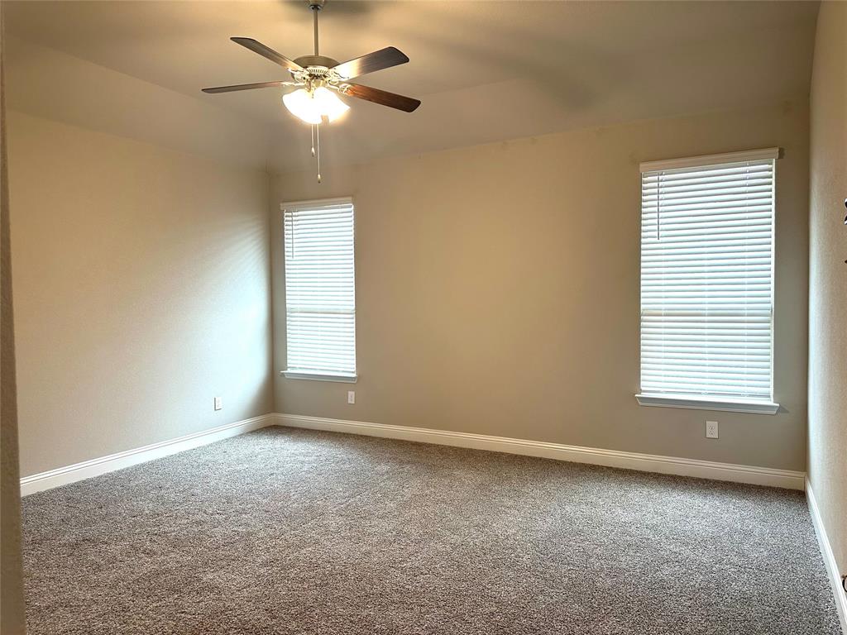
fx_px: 587
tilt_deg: -1.2
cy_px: 318
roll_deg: +0.4
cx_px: 424
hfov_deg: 71.6
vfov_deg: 56.8
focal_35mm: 24
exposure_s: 1/120
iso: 160
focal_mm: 6.86
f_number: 1.78
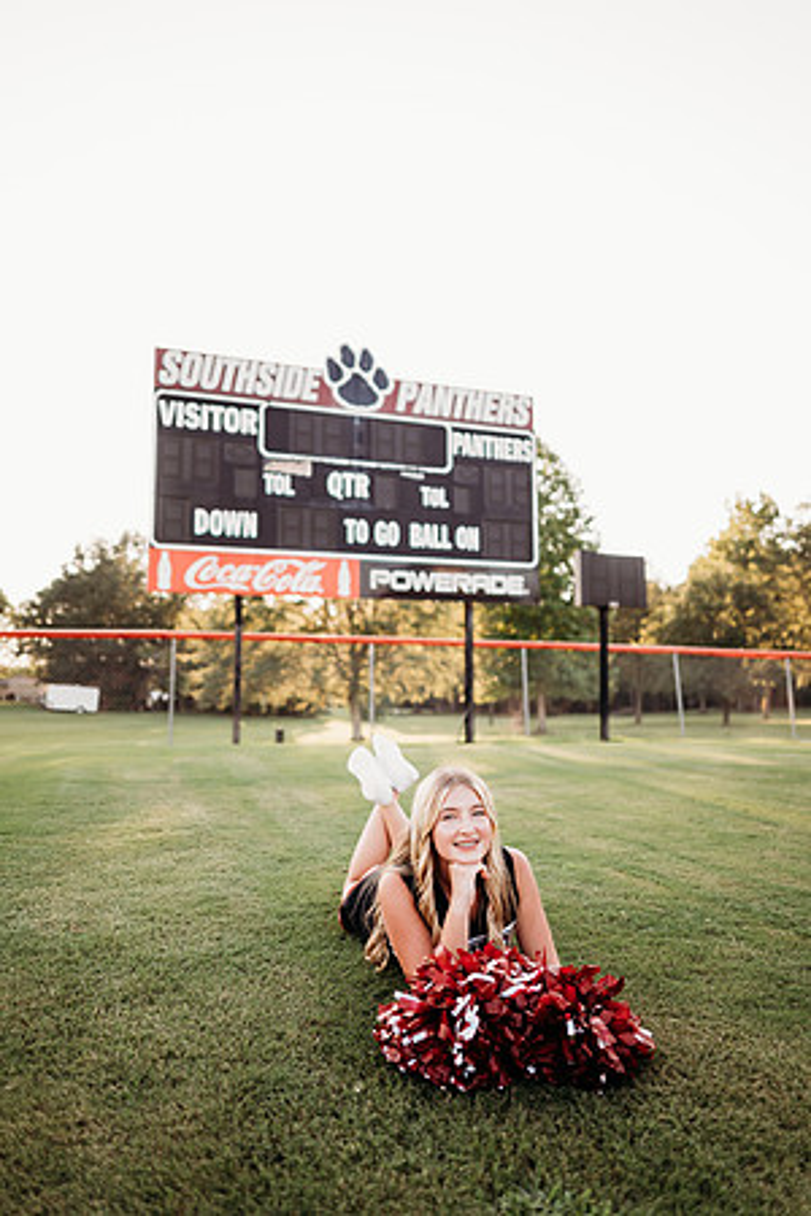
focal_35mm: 24
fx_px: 811
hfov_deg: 53.1
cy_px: 608
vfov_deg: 73.7
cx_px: 406
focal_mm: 24
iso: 125
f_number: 2
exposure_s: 1/500
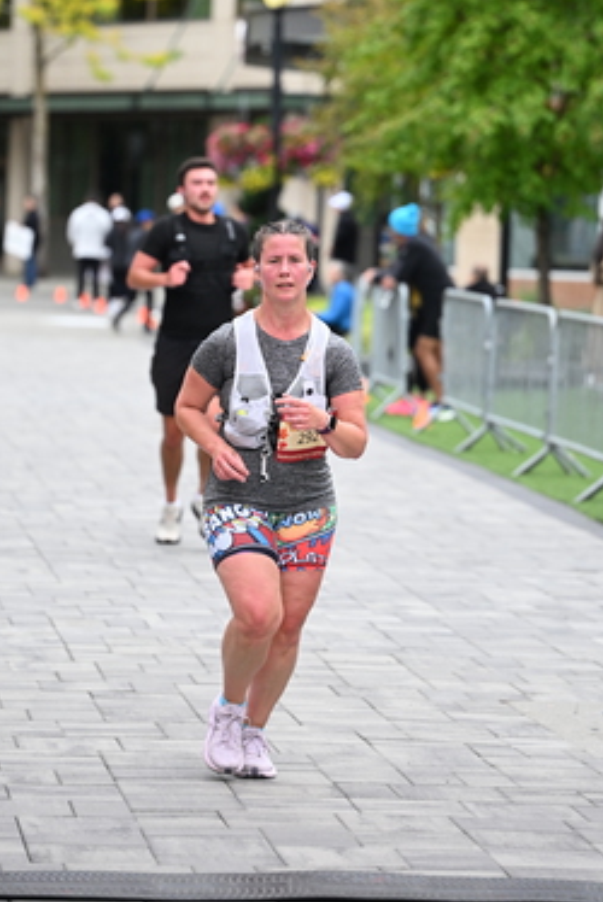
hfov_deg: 8.1
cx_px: 295
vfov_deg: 12.1
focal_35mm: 169
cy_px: 311
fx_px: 4238
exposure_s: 1/2000
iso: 640
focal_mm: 115
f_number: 2.8
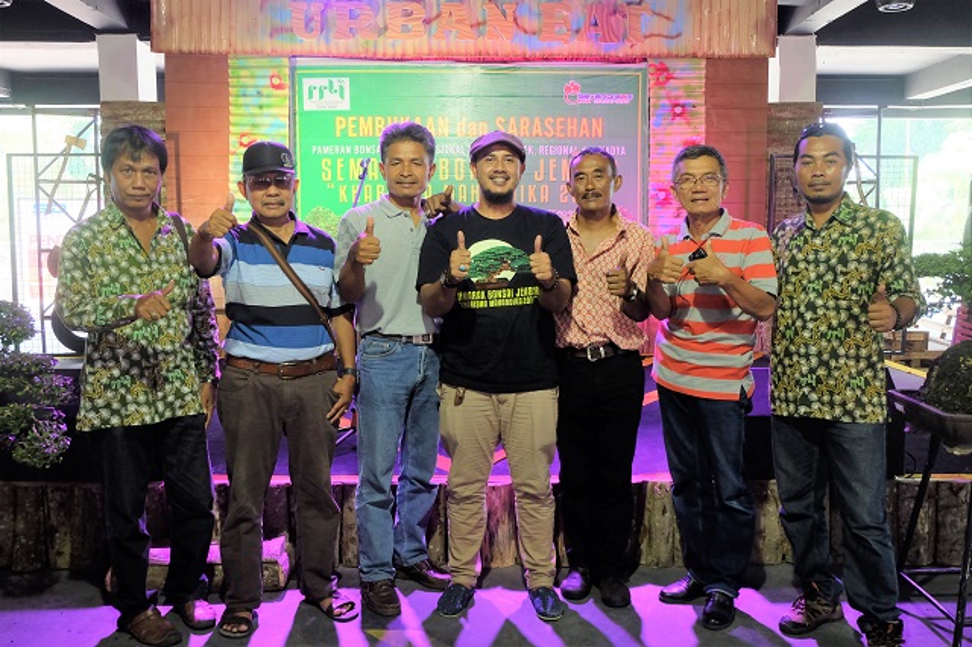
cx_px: 486
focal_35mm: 33
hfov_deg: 57.2
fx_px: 891
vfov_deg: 39.9
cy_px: 324
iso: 2000
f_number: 5.6
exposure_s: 1/80
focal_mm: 22.2
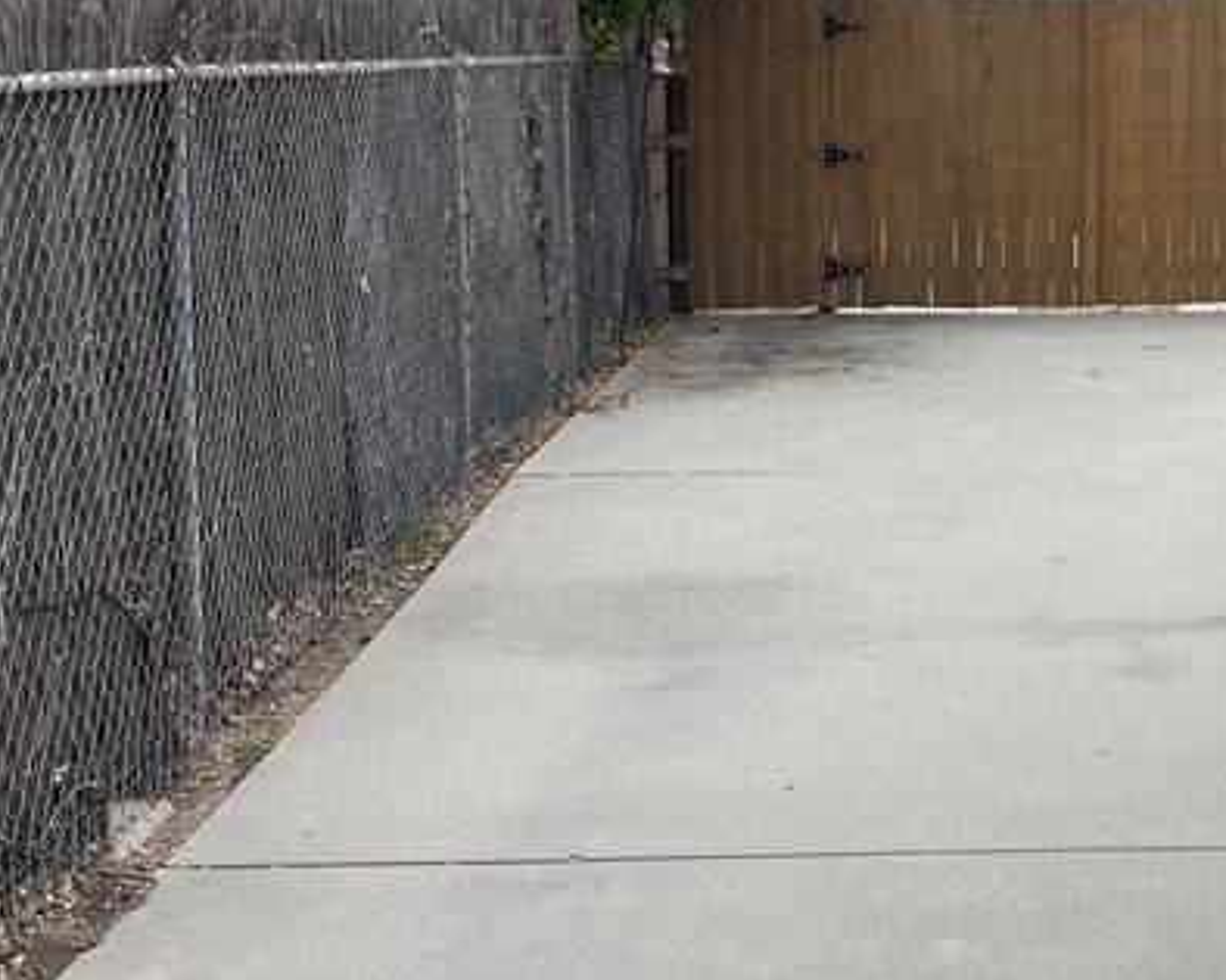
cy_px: 243
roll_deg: +1.0
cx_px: 993
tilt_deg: -5.0
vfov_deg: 22.9
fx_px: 2394
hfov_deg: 28.1
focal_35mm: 66
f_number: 1.6
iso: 32
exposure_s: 1/831
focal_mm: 4.2
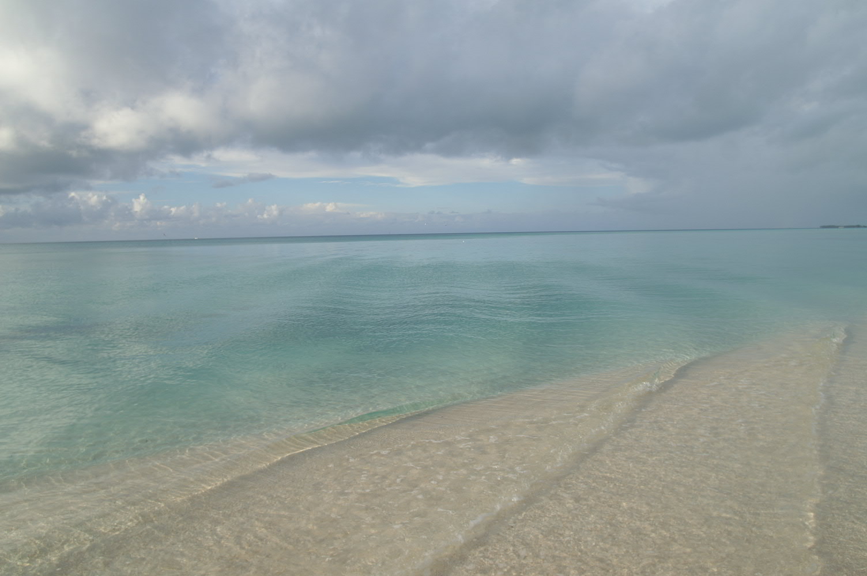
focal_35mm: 26
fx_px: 614
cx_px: 434
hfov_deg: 70.5
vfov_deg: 50.3
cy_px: 288
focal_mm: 17
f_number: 7.1
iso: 100
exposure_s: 1/300
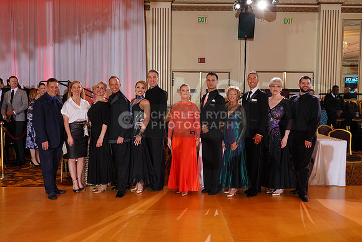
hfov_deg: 53.1
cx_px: 181
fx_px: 362
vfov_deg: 36.9
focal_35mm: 36
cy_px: 121
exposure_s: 1/200
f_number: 5.6
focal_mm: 36
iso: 1600
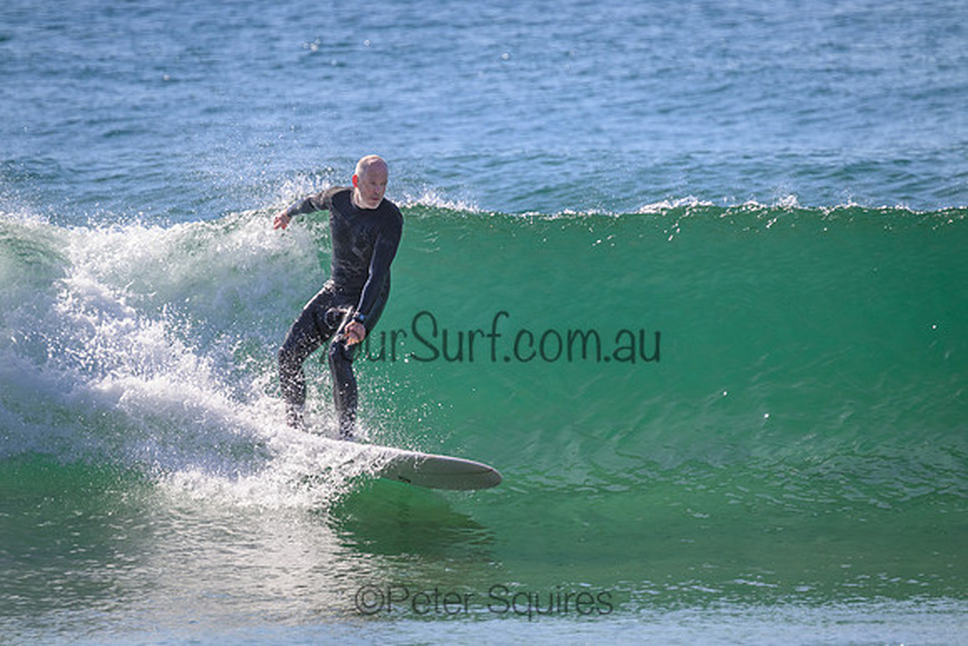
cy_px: 323
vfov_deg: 2.0
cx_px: 484
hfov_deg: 2.9
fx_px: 18826
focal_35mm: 700
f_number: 11
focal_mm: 700
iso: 1600
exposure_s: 1/1600
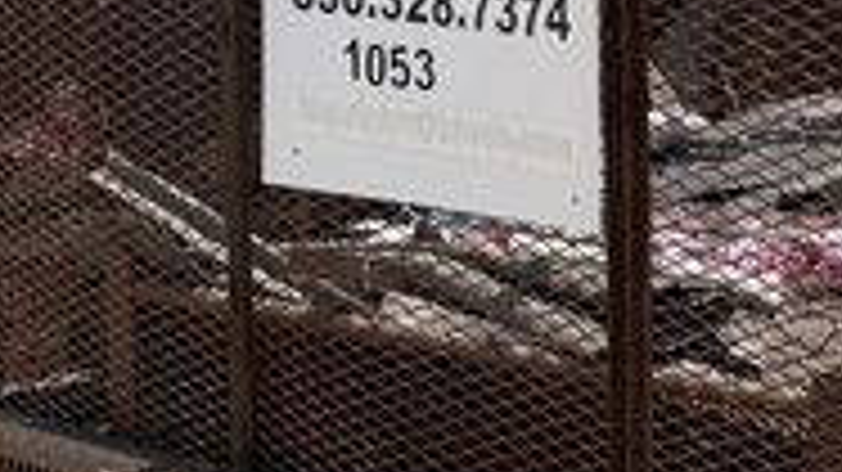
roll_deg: +0.1
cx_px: 738
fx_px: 2343
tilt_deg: -16.0
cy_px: 402
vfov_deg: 11.5
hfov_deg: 20.0
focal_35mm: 105
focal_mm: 6.76
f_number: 1.78
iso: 80
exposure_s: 1/4167
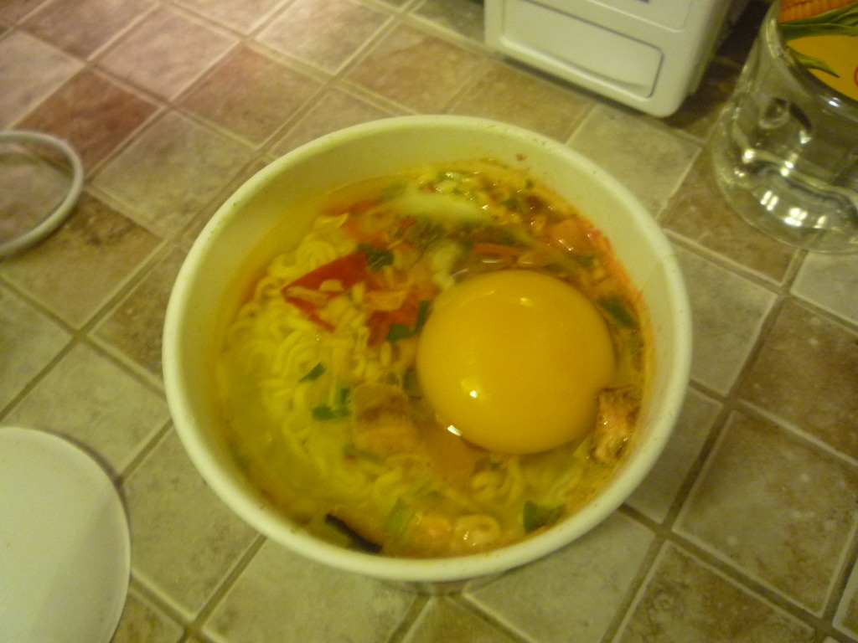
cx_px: 429
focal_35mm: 30
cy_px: 322
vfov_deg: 46.8
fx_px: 744
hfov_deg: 60.0
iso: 400
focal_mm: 5.2
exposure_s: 1/8
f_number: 3.3
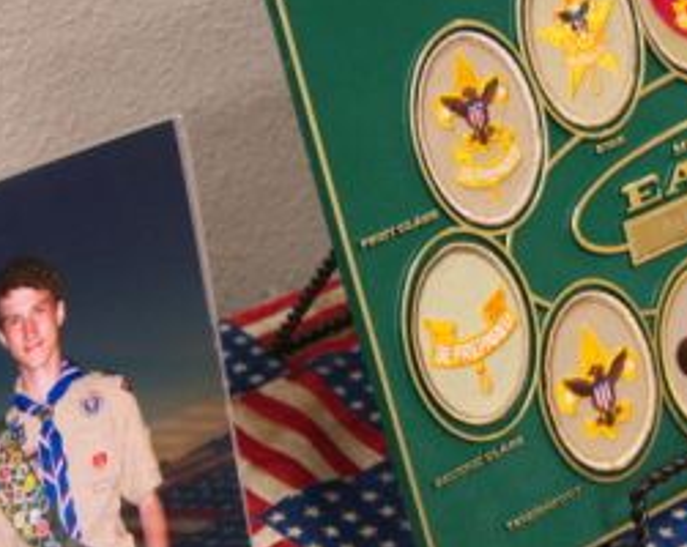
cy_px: 368
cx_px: 379
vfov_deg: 14.7
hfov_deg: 18.5
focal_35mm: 104
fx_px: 2111
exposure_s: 1/60
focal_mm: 32
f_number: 4.4
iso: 2500
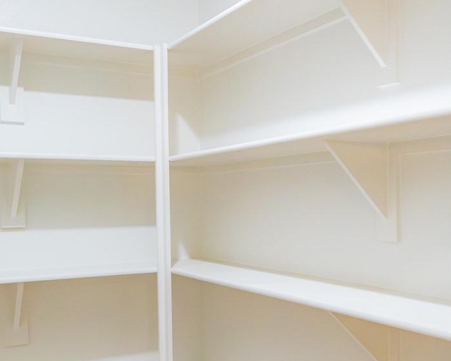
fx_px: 547
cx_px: 376
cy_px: 189
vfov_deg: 36.5
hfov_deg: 42.3
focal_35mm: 41
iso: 4000
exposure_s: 1/200
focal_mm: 14
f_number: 5
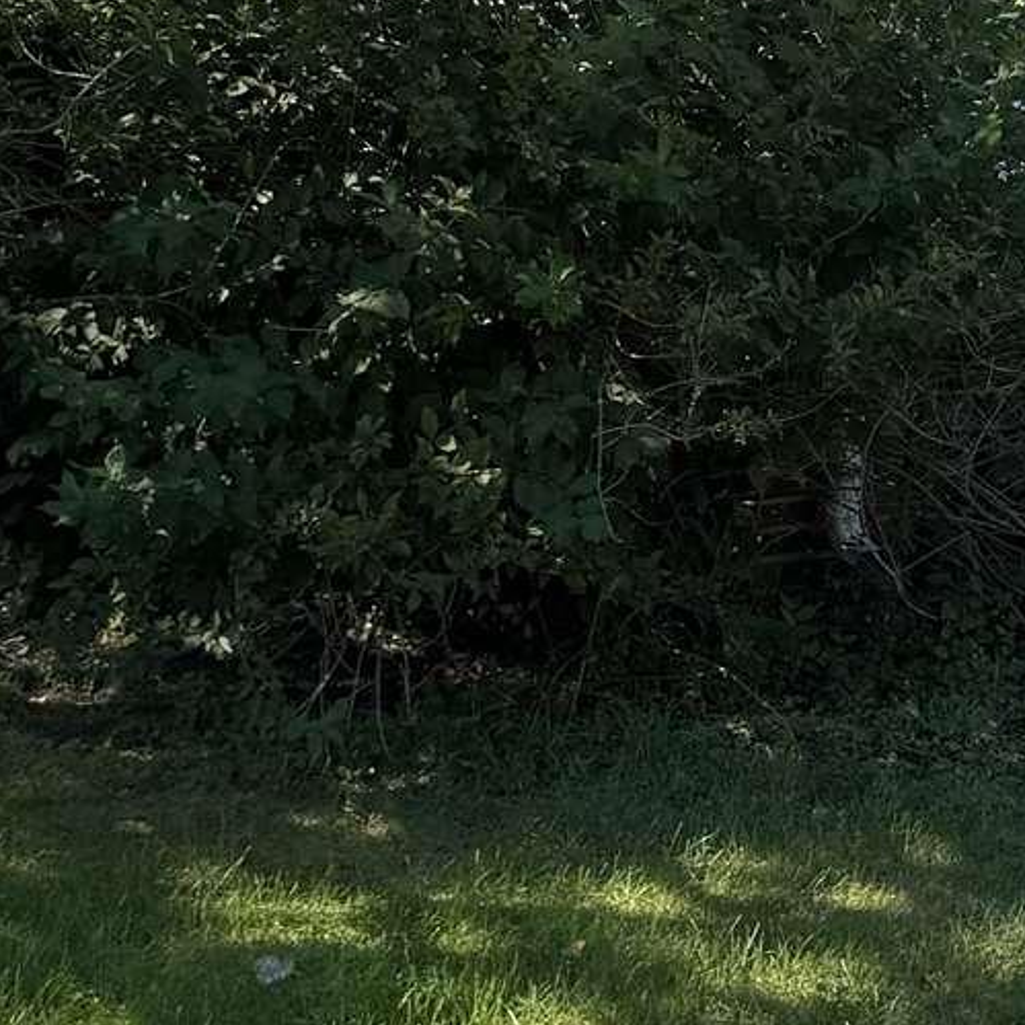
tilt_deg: +5.5
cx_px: 783
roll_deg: -0.7
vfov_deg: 16.8
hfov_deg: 17.6
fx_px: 3283
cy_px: -286
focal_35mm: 98
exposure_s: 1/1292
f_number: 1.78
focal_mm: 6.76
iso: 80
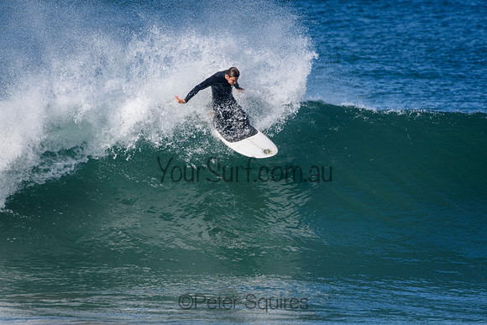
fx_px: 10149
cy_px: 162
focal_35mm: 750
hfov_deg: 2.7
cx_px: 244
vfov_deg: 1.8
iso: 560
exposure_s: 1/4000
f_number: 5.6
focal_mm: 500
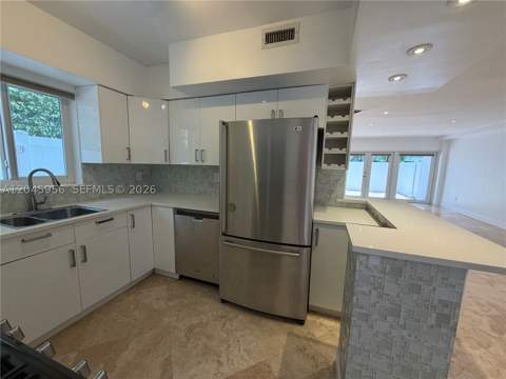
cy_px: 190
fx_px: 205
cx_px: 253
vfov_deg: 85.7
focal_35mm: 14
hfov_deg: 102.1
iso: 160
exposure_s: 1/120
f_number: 2.2
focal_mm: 2.22
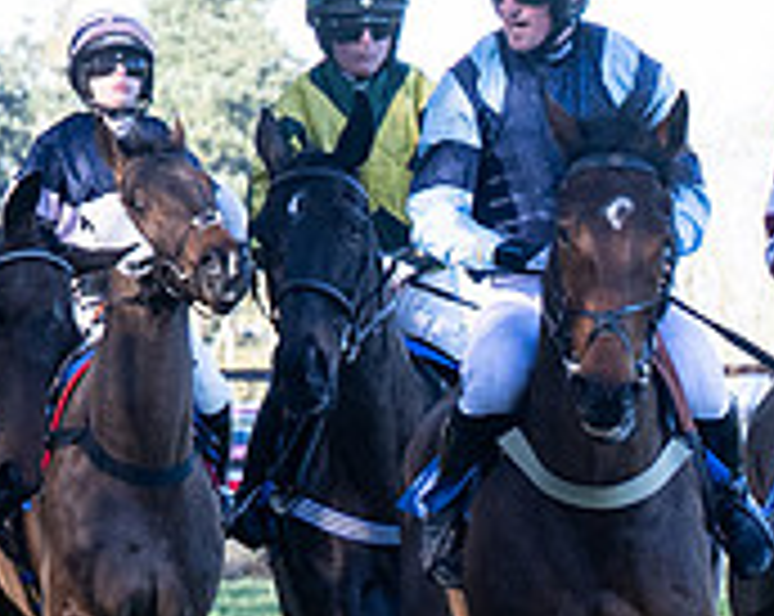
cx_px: 991
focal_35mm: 637
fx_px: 14567
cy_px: 621
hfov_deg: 3.0
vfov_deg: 2.4
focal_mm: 75
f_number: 5
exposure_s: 1/500
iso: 400
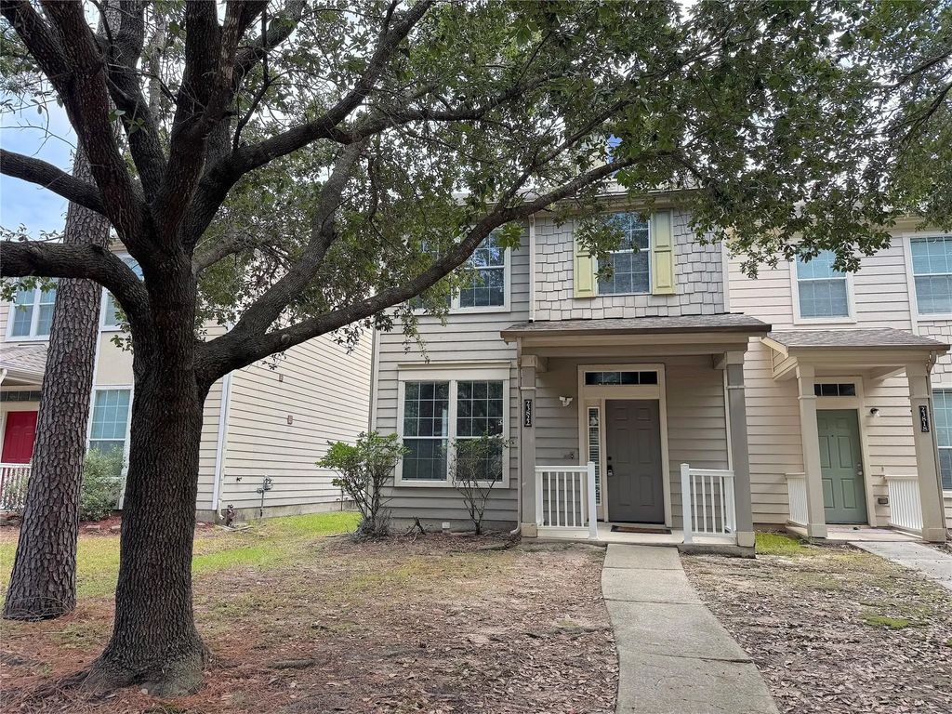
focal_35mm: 24
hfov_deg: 71.6
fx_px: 660
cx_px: 476
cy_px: 357
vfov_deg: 56.8
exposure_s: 1/470
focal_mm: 6.76
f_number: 1.78
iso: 80
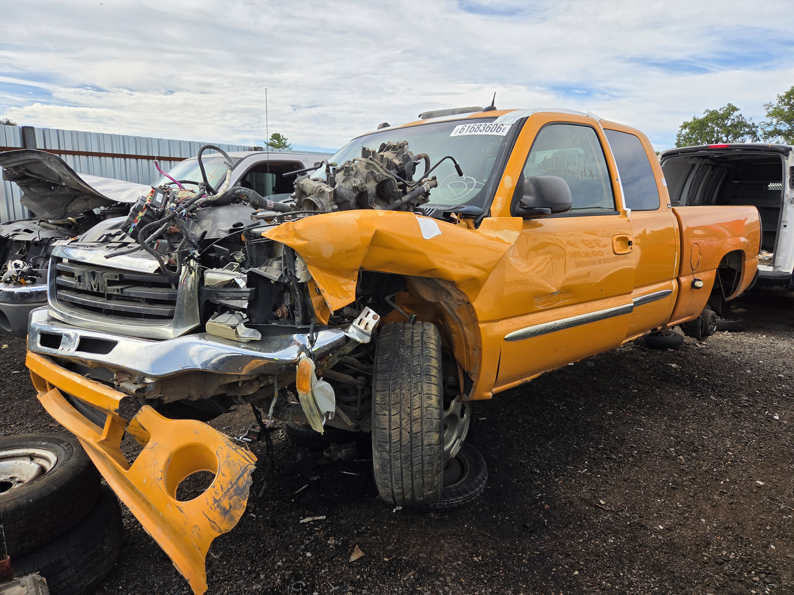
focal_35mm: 23
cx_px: 397
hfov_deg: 73.9
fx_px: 528
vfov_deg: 58.9
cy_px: 298
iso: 80
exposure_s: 1/3647
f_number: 1.8
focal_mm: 5.4
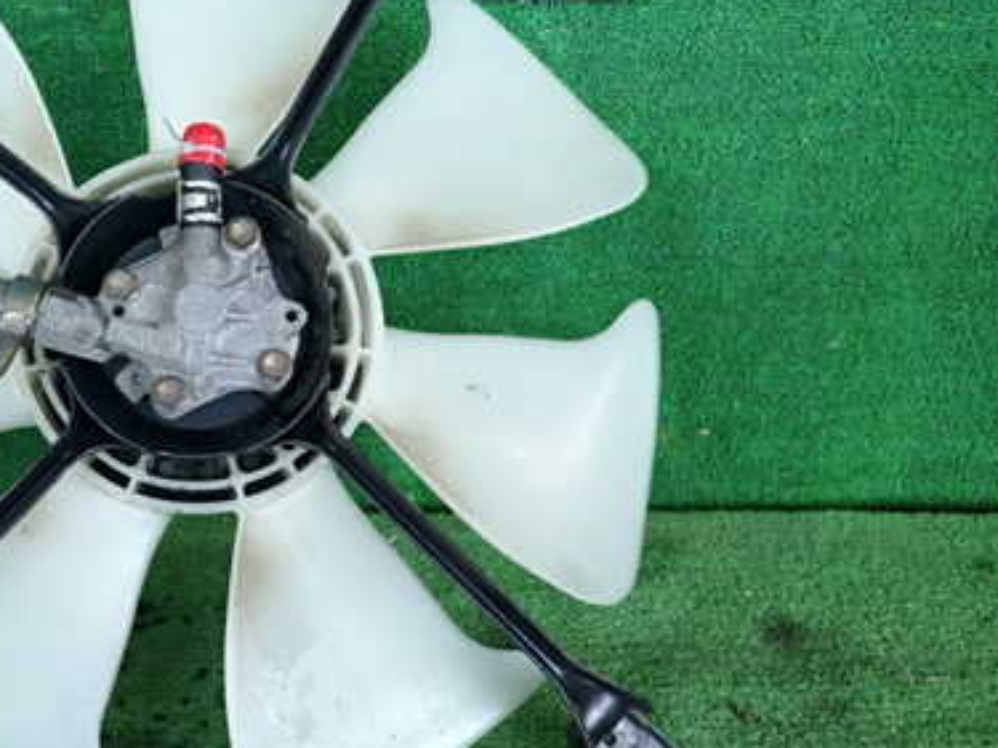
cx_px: 216
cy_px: 333
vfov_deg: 35.9
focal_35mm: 40
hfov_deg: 44.8
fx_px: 1153
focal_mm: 4.5
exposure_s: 1/125
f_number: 2
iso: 250
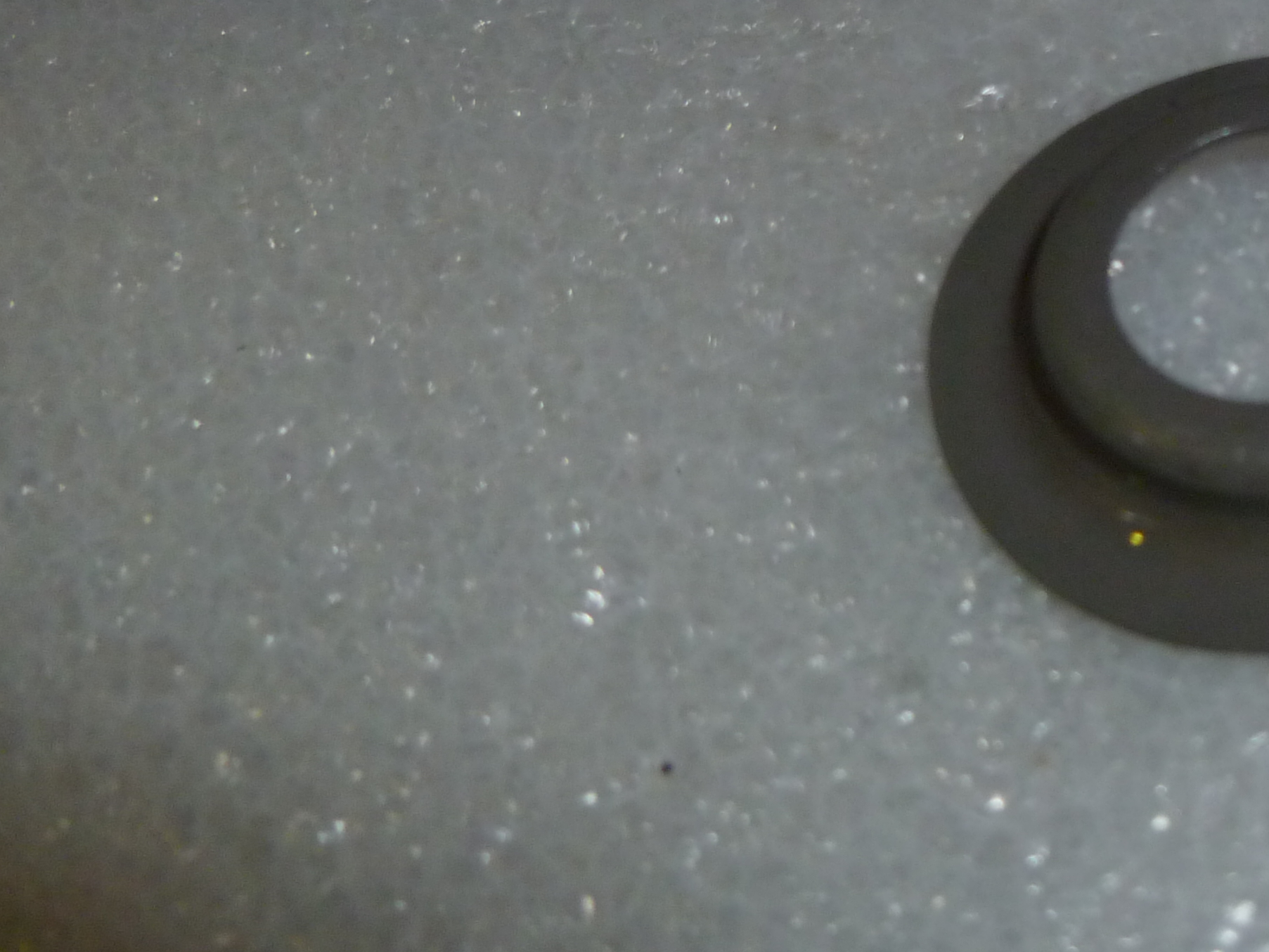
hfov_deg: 27.3
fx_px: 2456
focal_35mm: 67
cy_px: 364
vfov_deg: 21.9
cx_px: 1265
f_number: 3.3
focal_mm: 5
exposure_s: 1/30
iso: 160
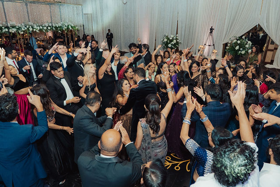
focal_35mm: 24
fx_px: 187
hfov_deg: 73.7
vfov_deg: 53.2
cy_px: 94
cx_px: 140
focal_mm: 16
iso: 1600
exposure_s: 1/160
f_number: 4
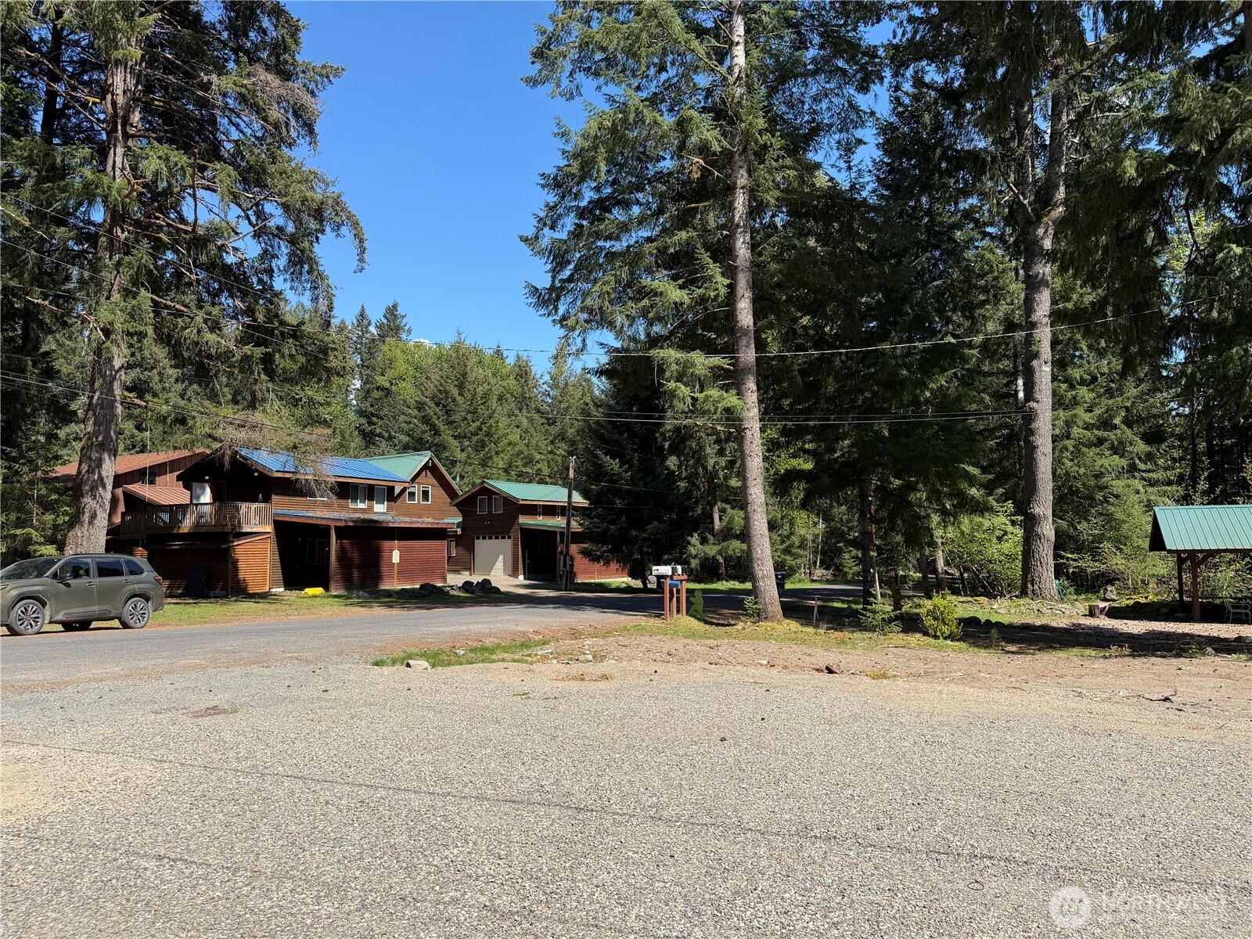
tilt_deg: +4.5
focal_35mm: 24
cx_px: 626
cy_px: 470
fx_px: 868
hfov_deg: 71.6
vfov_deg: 56.8
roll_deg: +0.8
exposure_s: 1/2525
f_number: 1.78
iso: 80
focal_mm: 6.76
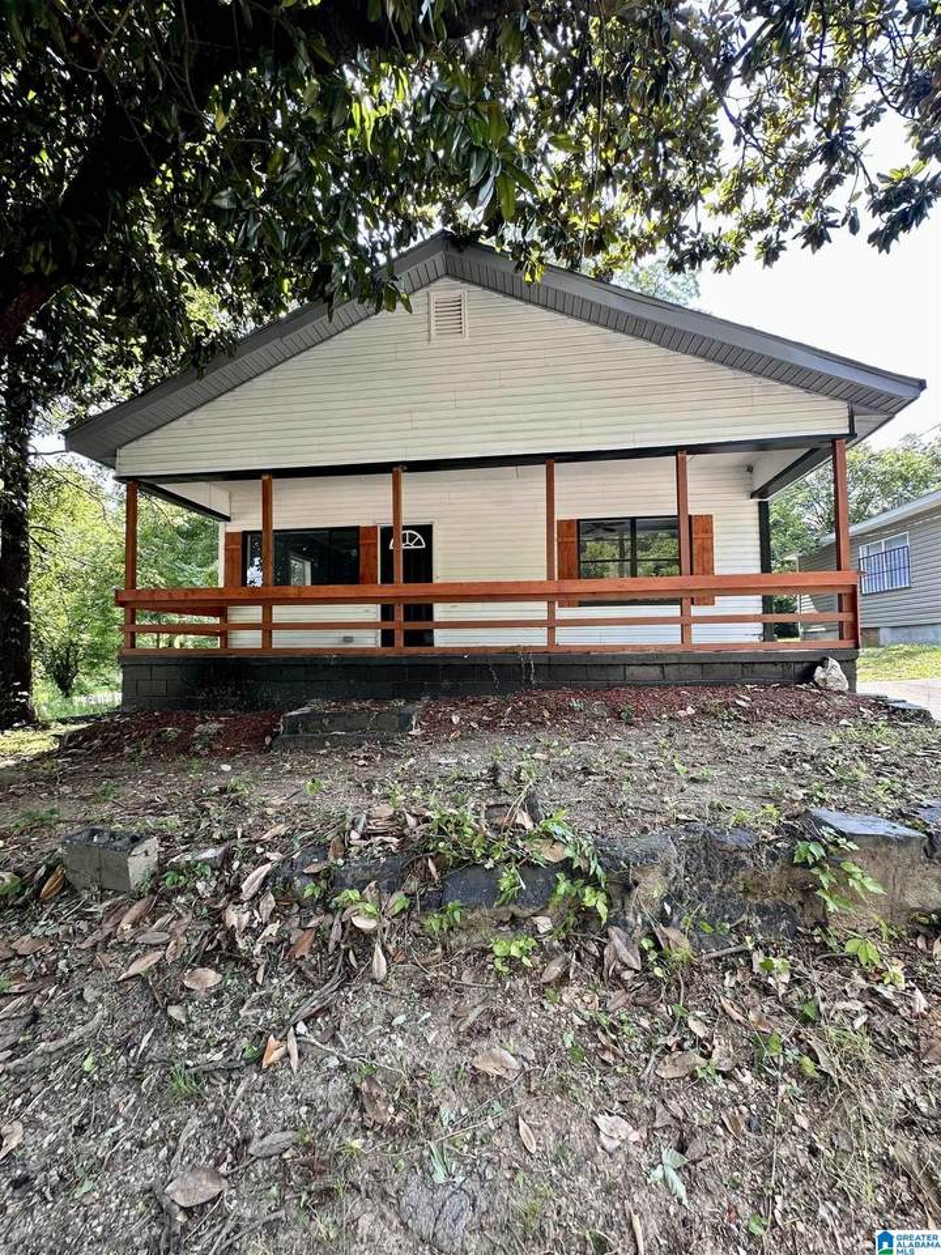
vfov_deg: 102.1
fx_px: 507
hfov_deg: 85.7
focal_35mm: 14
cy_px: 628
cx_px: 470
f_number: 2.2
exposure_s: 1/99
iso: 40
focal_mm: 2.22
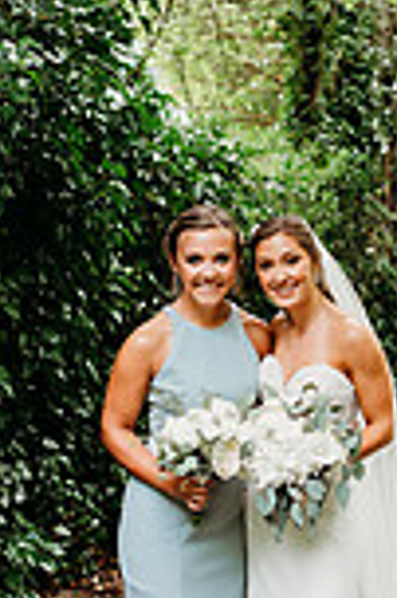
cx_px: 299
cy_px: 271
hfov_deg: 19.0
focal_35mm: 71
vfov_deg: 28.5
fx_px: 1177
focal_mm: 24
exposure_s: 1/160
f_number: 2.5
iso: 160
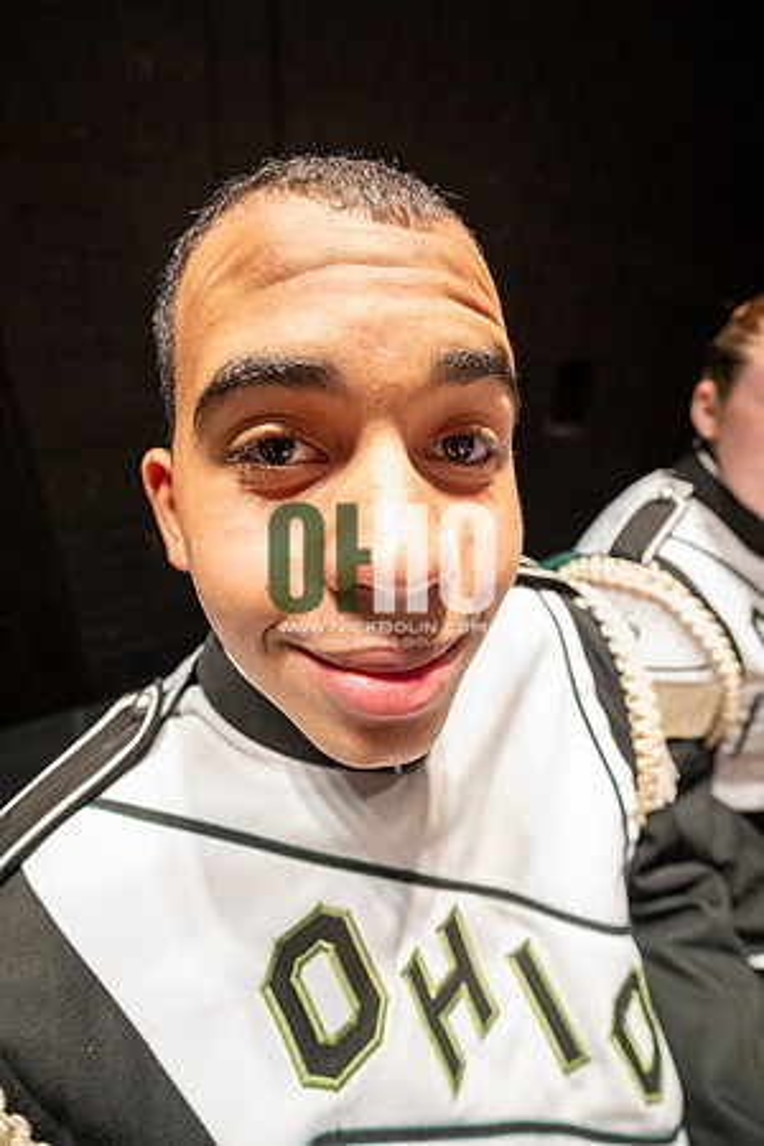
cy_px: 573
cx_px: 382
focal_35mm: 15
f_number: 4
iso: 5000
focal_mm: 15
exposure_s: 1/500
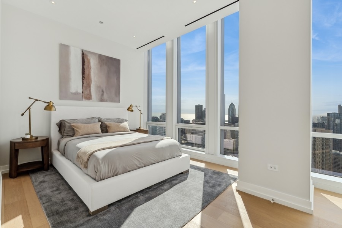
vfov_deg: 73.7
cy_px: 114
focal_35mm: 16
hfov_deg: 96.7
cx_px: 171
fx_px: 152
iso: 200
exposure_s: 1/400
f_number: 8
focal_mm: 16
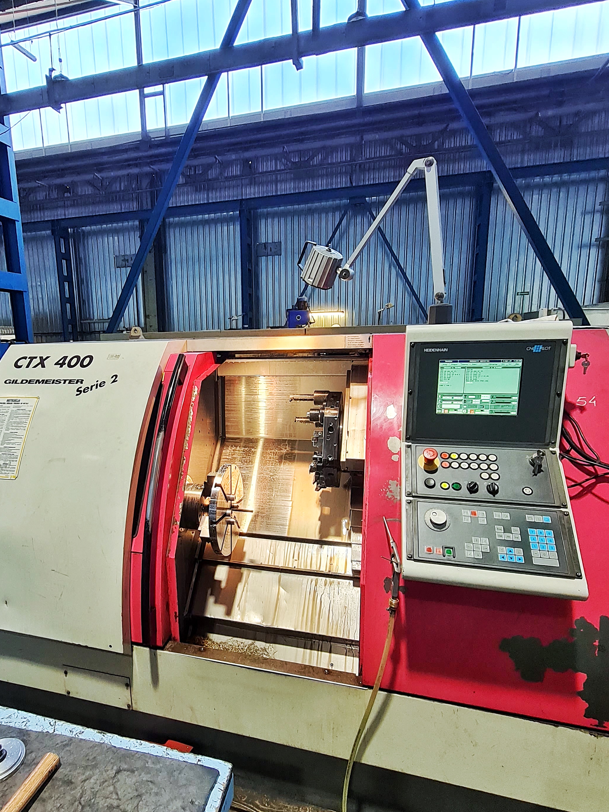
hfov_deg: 67.9
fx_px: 446
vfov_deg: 84.6
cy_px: 427
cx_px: 240
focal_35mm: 19
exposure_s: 1/50
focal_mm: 1.74
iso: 125
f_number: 2.2
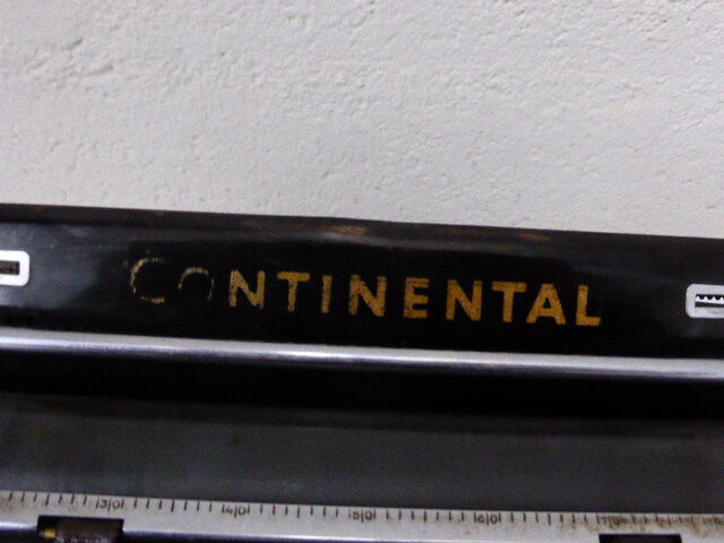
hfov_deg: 43.9
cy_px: 272
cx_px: 362
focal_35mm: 43
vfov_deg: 33.6
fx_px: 899
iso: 1600
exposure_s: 1/15
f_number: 3.9
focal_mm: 7.4
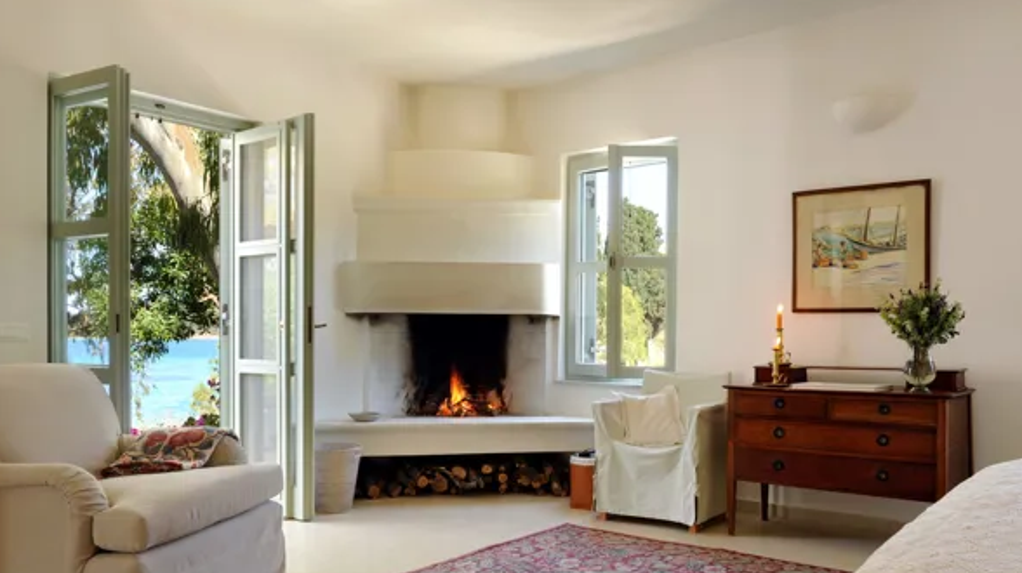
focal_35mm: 31
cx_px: 513
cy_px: 341
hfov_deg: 62.6
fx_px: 840
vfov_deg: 37.6
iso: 200
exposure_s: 1/2.5
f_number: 11
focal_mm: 29
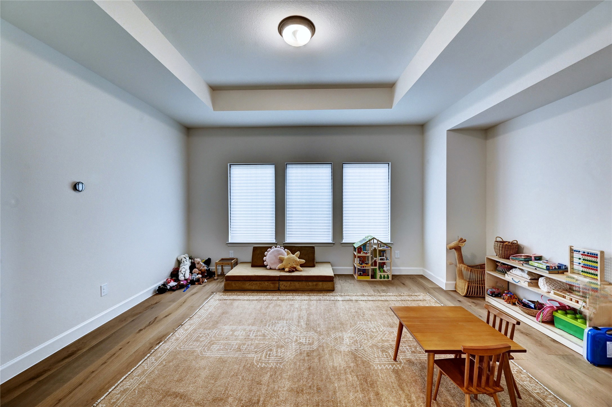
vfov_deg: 81.1
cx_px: 306
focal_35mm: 14
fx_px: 238
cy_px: 204
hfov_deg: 104.3
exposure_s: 1/8
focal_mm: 14
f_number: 8
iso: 400
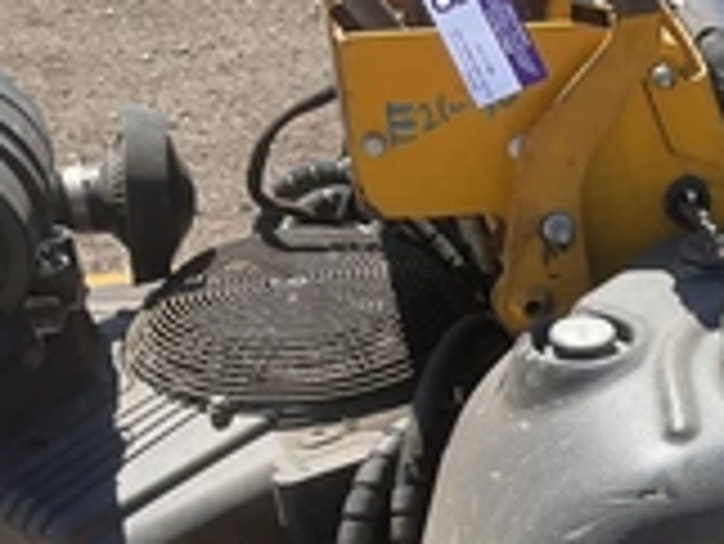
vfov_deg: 19.6
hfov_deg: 25.1
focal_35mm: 72
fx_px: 1507
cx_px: 791
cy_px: 598
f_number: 1.8
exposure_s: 1/855
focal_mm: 3
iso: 25
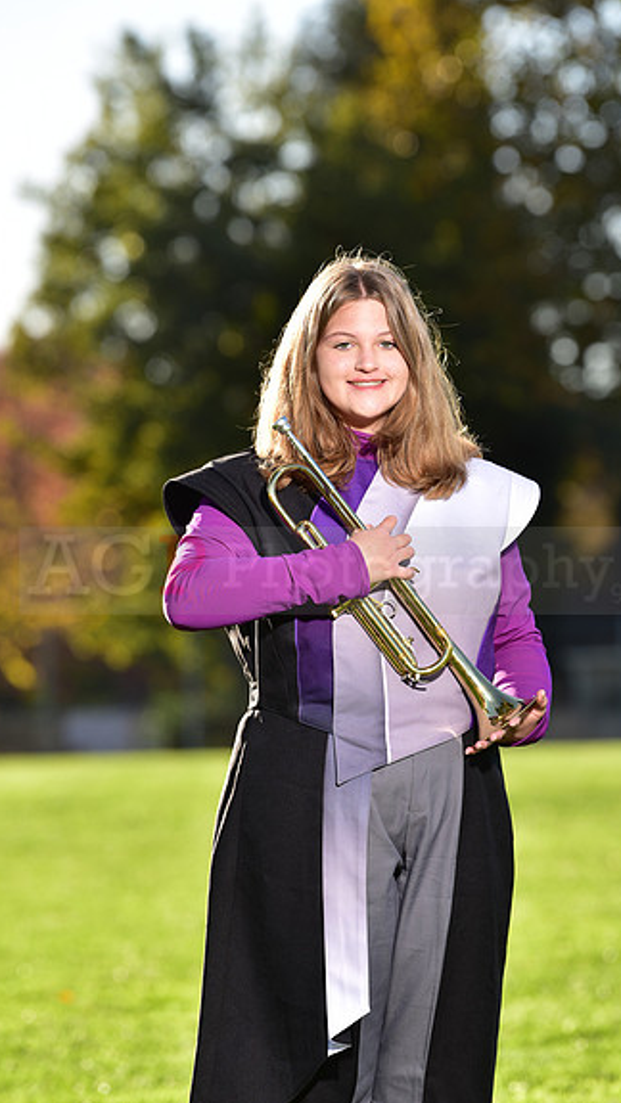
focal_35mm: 211
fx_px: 6177
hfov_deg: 5.8
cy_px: 553
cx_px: 361
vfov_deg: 10.2
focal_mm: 200
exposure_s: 1/250
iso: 80
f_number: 5
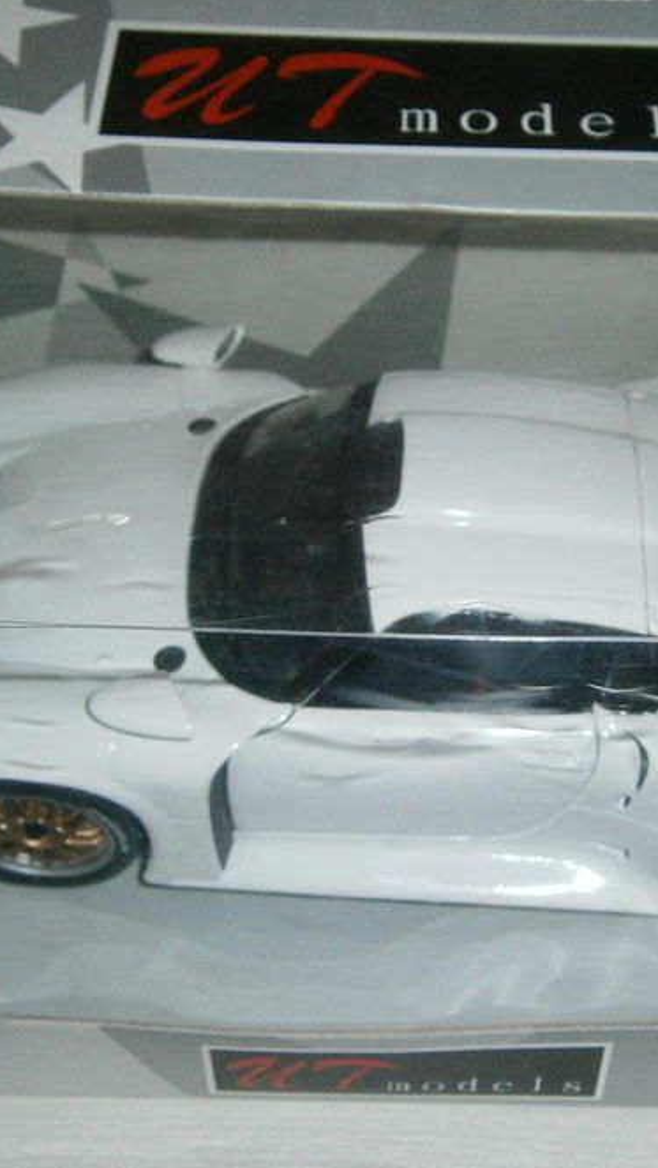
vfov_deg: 40.5
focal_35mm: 51
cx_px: 415
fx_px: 1580
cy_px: 628
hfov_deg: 23.5
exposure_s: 1/250
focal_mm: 5.5
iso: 400
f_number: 2.9
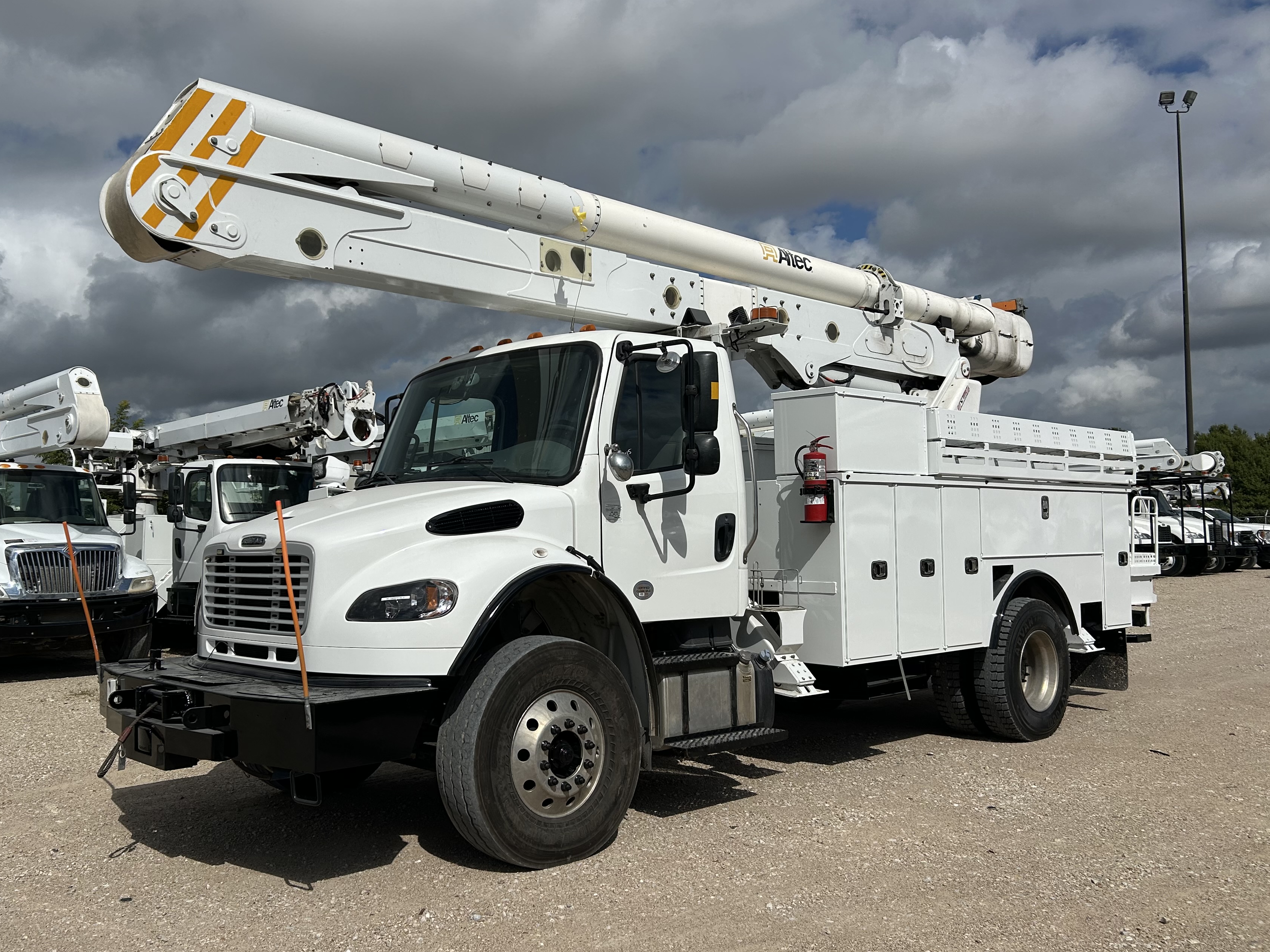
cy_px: 463
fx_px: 1137
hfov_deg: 58.0
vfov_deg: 45.4
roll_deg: +2.4
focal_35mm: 31
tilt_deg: +5.7
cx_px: 525
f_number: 1.5
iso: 50
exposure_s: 1/16393
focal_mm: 5.7
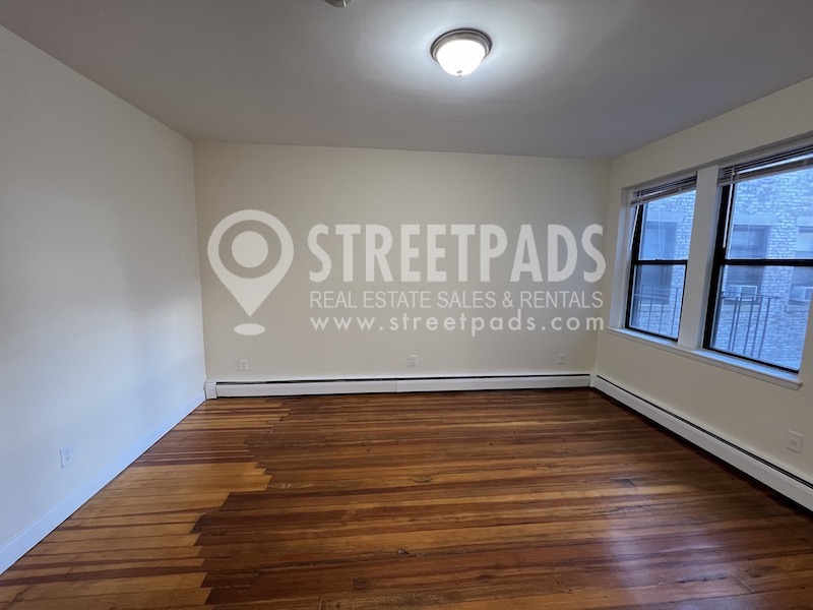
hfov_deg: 106.2
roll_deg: -0.9
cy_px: 305
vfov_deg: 89.9
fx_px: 305
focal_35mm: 13
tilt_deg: -7.4
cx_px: 406
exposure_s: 1/60
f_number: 1.8
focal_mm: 1.57
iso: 250
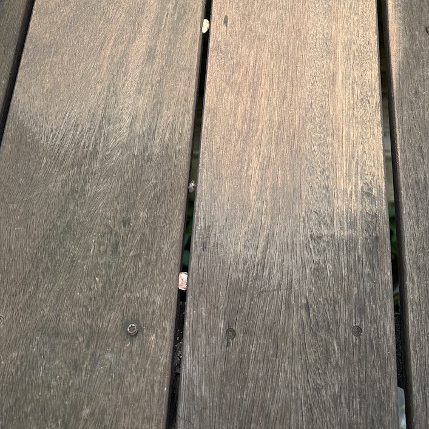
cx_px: 252
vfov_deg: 32.7
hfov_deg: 35.3
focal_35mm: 48
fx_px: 673
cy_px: 6
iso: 80
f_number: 1.78
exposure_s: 1/642
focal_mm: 6.86
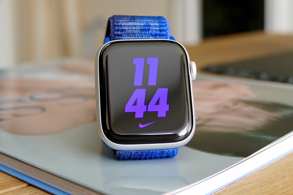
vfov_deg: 23.0
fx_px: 480
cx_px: 146
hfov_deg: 33.9
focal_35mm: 59
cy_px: 98
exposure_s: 1/80
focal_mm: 21.41
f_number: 3.5
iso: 320
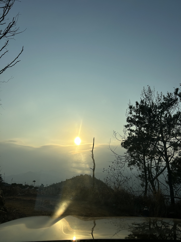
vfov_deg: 67.3
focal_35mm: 26
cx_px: 90
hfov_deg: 53.1
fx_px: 181
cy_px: 121
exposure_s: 1/10309
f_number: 1.5
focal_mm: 5.7
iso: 50
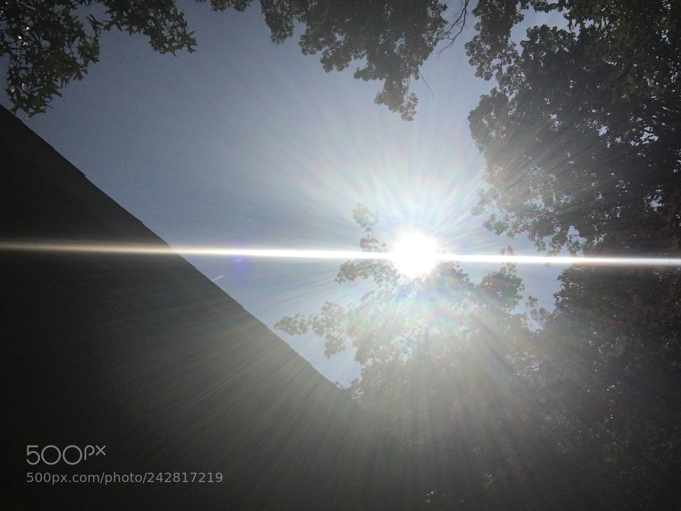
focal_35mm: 31
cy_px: 256
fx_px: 610
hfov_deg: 58.4
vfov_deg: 45.4
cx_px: 340
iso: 32
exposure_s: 1/3472
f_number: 2.2
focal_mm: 2.65
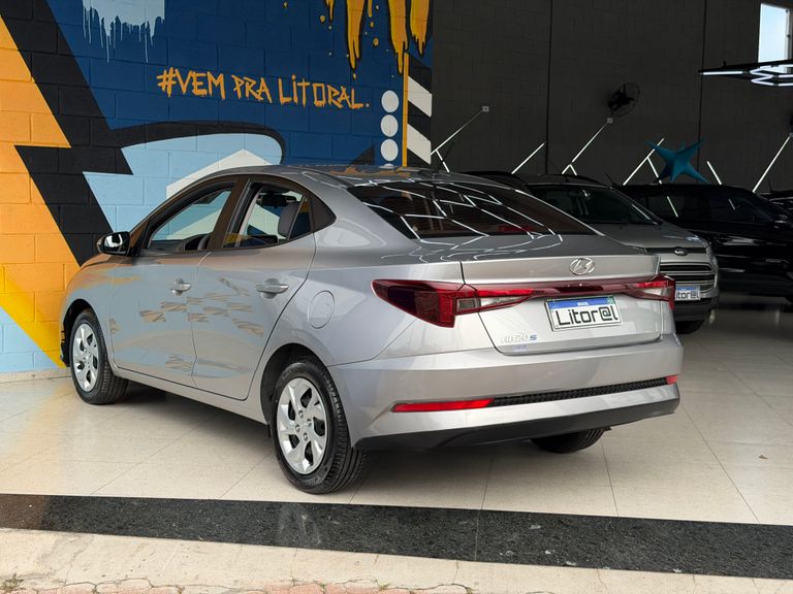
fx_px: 1100
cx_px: 396
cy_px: 297
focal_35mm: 48
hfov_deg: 39.7
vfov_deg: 30.3
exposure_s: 1/1931
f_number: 1.78
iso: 64
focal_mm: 6.76
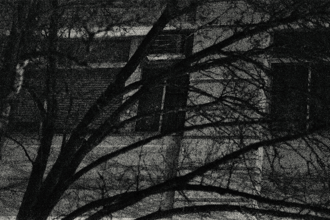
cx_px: 165
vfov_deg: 13.1
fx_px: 963
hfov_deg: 19.4
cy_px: 110
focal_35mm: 105
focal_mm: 105
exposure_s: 1/250
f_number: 3.5
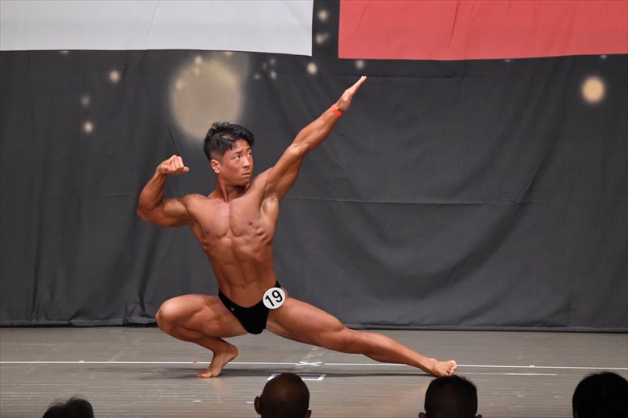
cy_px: 209
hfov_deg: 8.6
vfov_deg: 5.7
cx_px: 314
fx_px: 4185
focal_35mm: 240
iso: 6400
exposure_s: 1/400
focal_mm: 160
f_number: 5.6
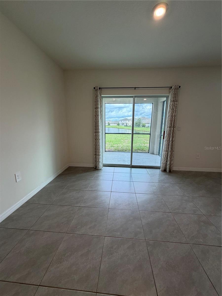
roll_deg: -1.0
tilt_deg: -11.1
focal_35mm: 14
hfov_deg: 85.7
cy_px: 148
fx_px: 120
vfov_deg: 102.1
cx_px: 111
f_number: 2.2
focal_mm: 2.22
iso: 125
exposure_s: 1/120
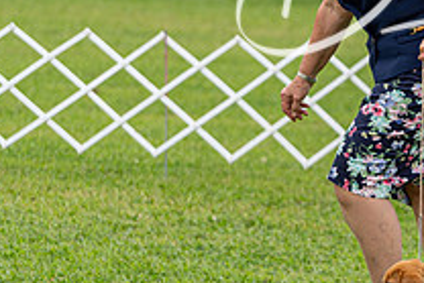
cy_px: 93
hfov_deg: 4.7
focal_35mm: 440
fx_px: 5186
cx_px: 532
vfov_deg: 3.1
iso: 200
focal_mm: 158
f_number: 4
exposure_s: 1/1000
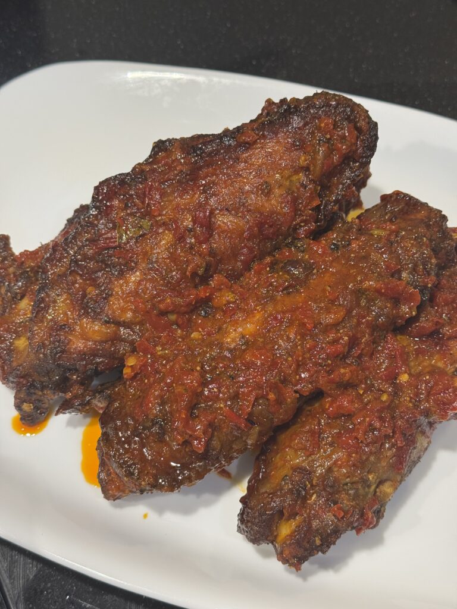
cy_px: 304
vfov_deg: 39.7
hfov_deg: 30.3
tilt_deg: -57.9
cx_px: 228
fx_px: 845
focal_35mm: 48
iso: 100
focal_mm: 6.76
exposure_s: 1/50
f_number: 1.78
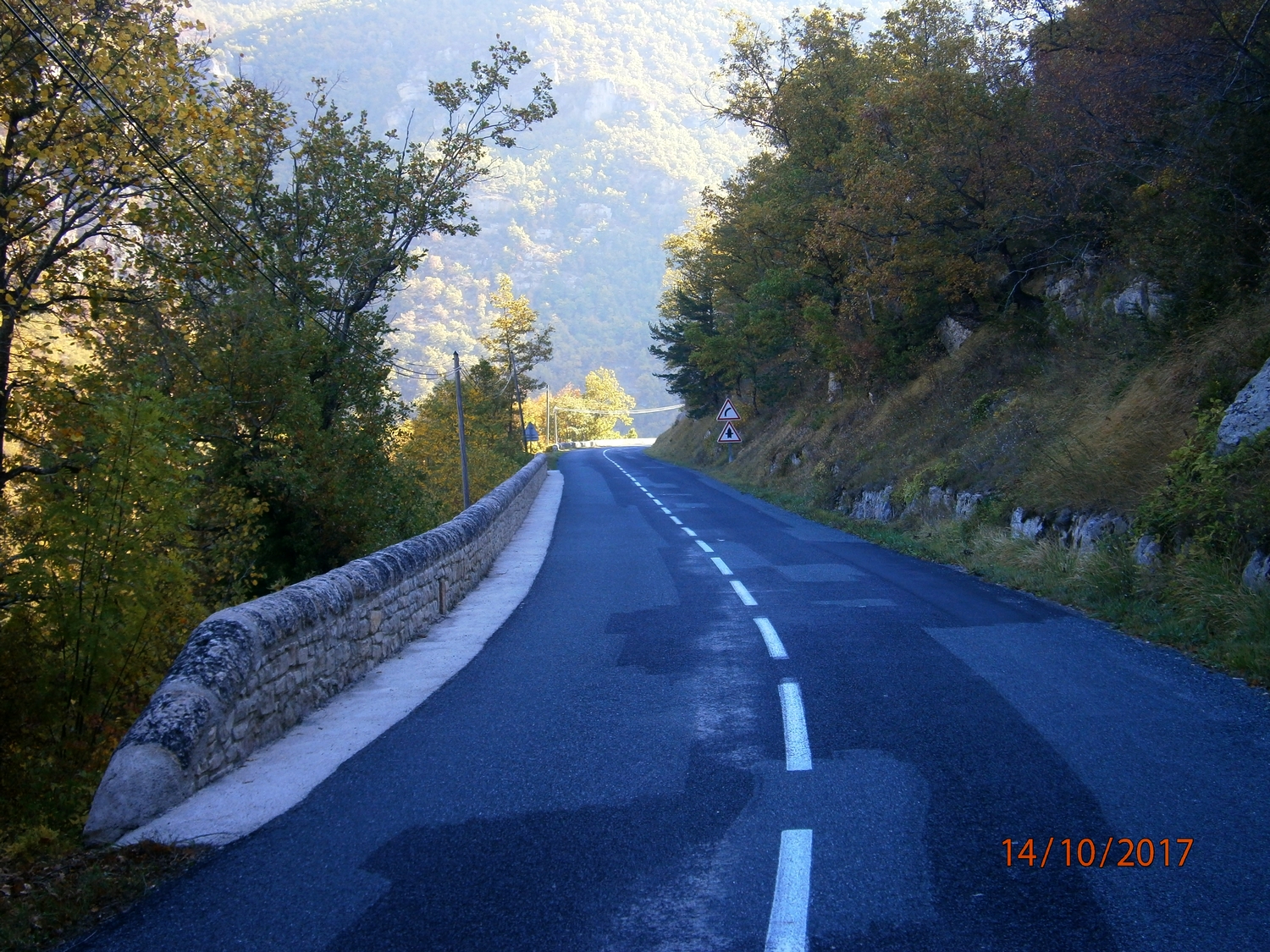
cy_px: 476
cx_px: 635
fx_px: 1724
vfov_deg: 30.9
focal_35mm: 47
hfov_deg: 40.4
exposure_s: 1/100
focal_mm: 8.3
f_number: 3.4
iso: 80
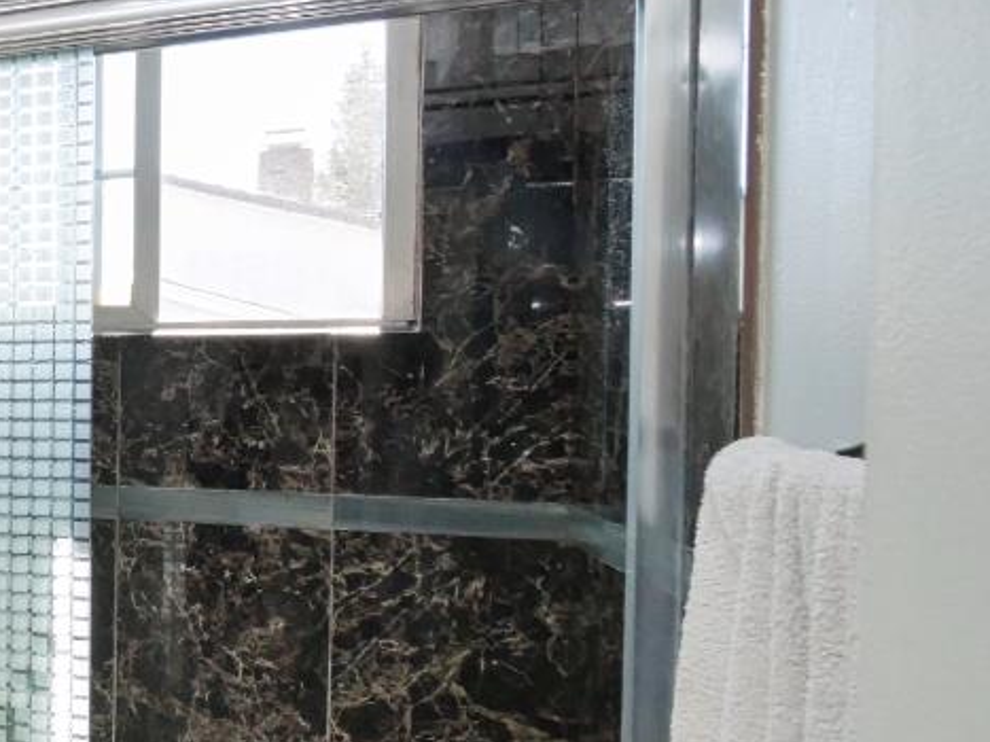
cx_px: -488
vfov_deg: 32.1
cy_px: 425
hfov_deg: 28.2
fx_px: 1287
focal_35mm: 45
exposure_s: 1/160
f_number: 7.1
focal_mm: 7
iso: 800
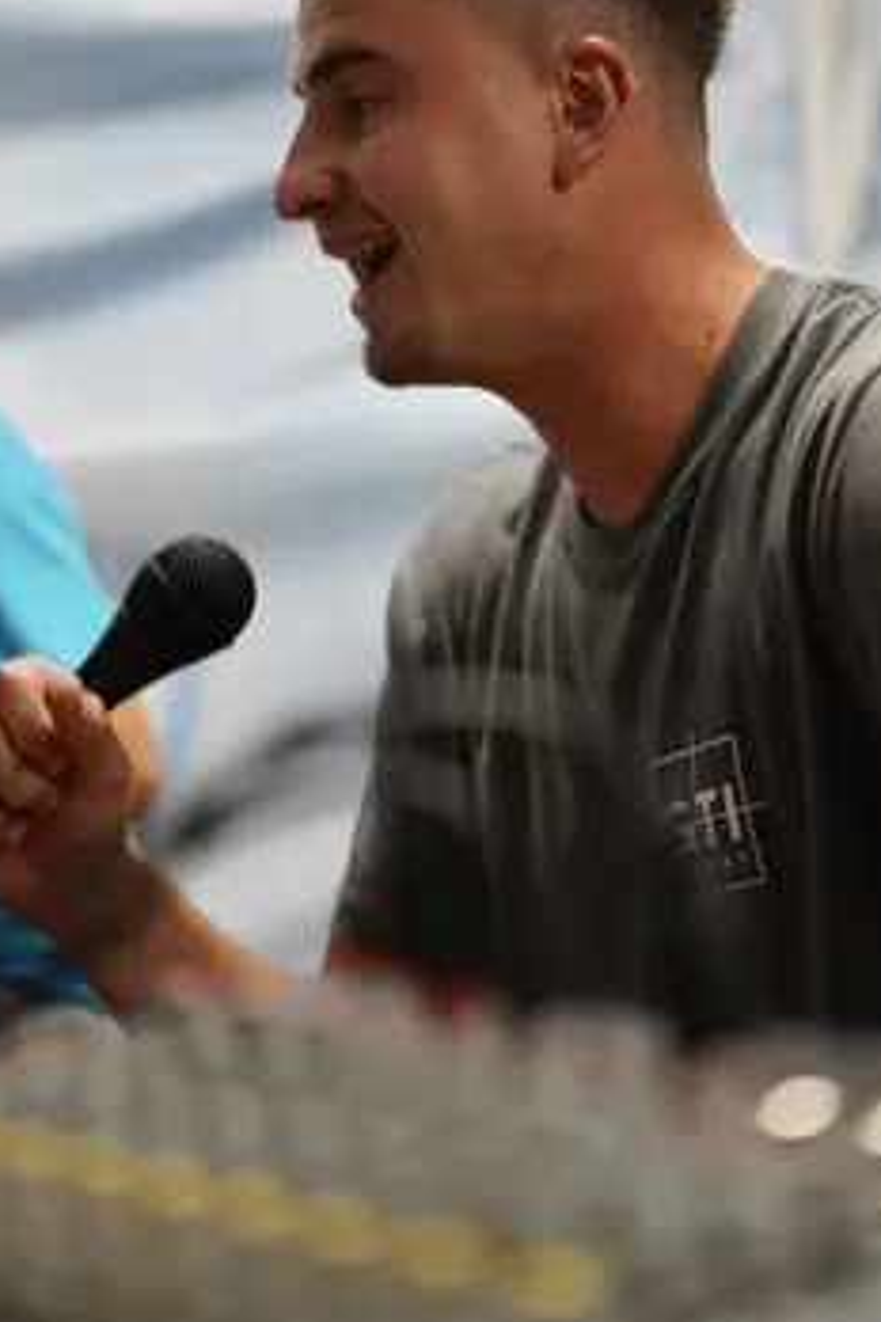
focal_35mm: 69
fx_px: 2533
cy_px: 467
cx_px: 513
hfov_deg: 19.7
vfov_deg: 29.1
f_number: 1.8
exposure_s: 1/100
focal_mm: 50
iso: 400
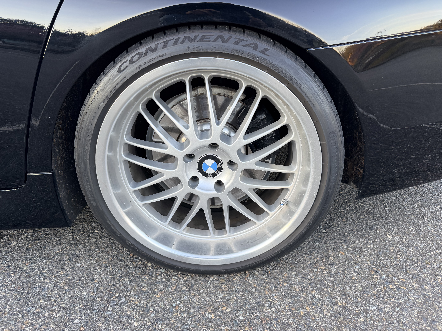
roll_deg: -0.3
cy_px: 166
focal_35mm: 24
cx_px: 221
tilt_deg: -21.2
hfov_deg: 71.6
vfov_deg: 56.8
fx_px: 306
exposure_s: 1/121
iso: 160
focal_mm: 6.76
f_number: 1.78
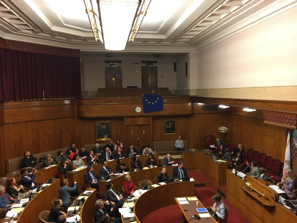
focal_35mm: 29
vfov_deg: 48.2
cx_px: 148
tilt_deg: -3.8
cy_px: 112
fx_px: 249
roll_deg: +0.7
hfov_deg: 61.7
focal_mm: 4.15
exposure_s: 1/33
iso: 160
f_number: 2.2
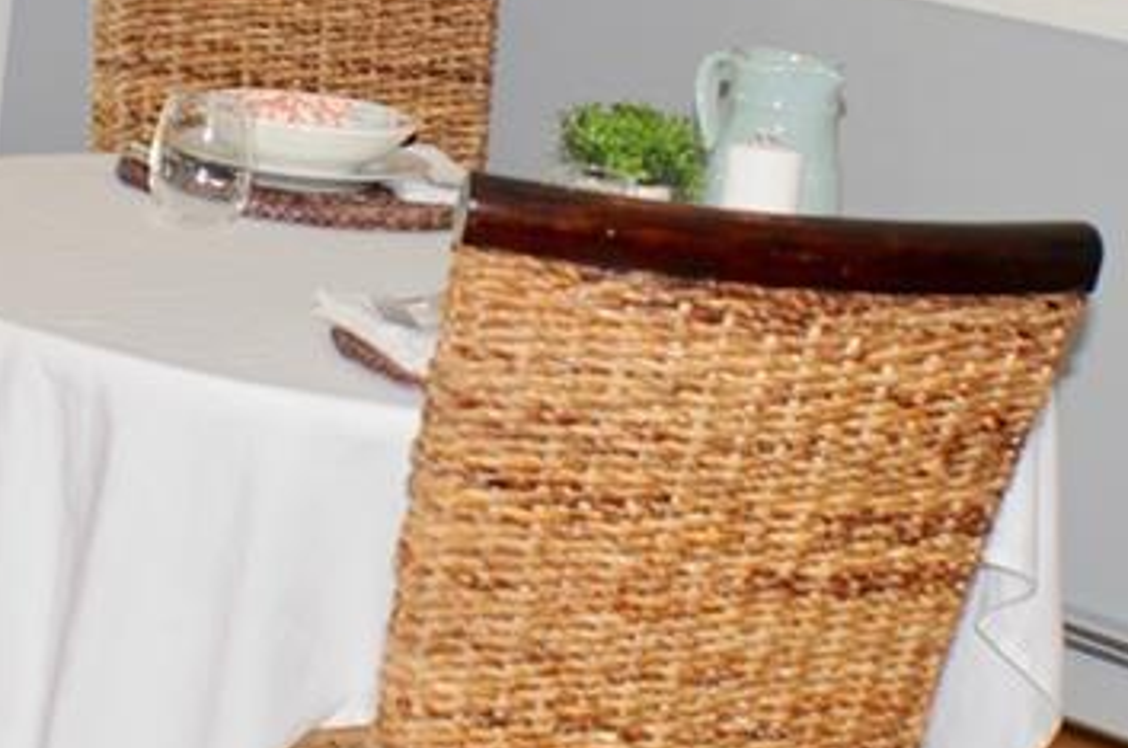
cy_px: 113
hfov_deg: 16.8
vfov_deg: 11.1
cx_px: 438
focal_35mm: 122
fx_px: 3816
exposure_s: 1/60
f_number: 4.5
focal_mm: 28
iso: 280
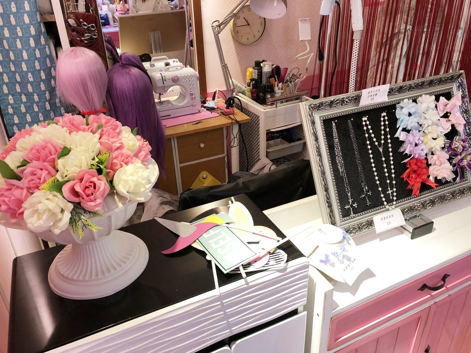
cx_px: 236
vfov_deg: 48.2
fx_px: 395
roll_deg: +0.8
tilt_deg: -29.6
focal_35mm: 29
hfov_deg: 61.7
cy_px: 176
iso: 40
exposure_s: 1/17
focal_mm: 3.99
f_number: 1.8
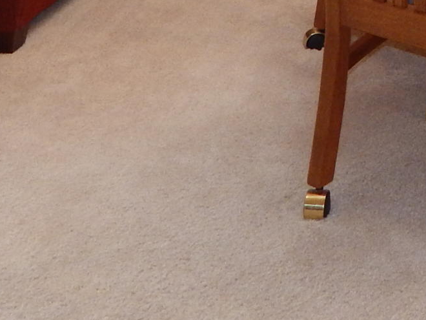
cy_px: -367
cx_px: 578
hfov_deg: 18.1
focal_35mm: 100
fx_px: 1231
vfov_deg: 12.6
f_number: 3
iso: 200
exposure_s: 1/30
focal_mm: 4
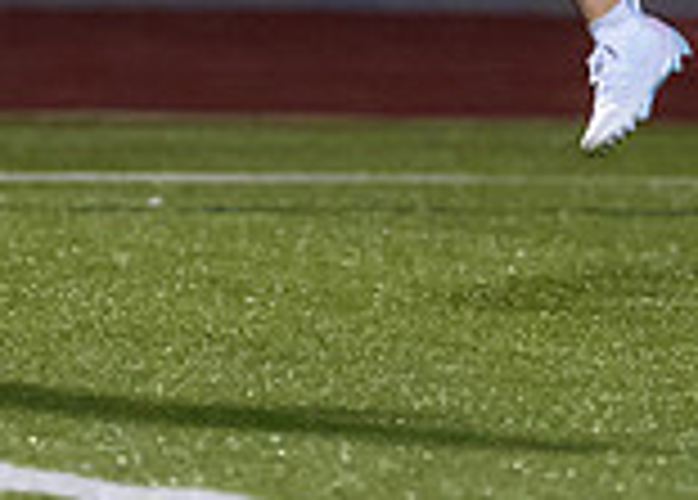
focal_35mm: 1066
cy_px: -424
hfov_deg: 1.9
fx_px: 21151
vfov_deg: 1.4
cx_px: 446
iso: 1600
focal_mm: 135
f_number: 1.8
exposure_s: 1/1000
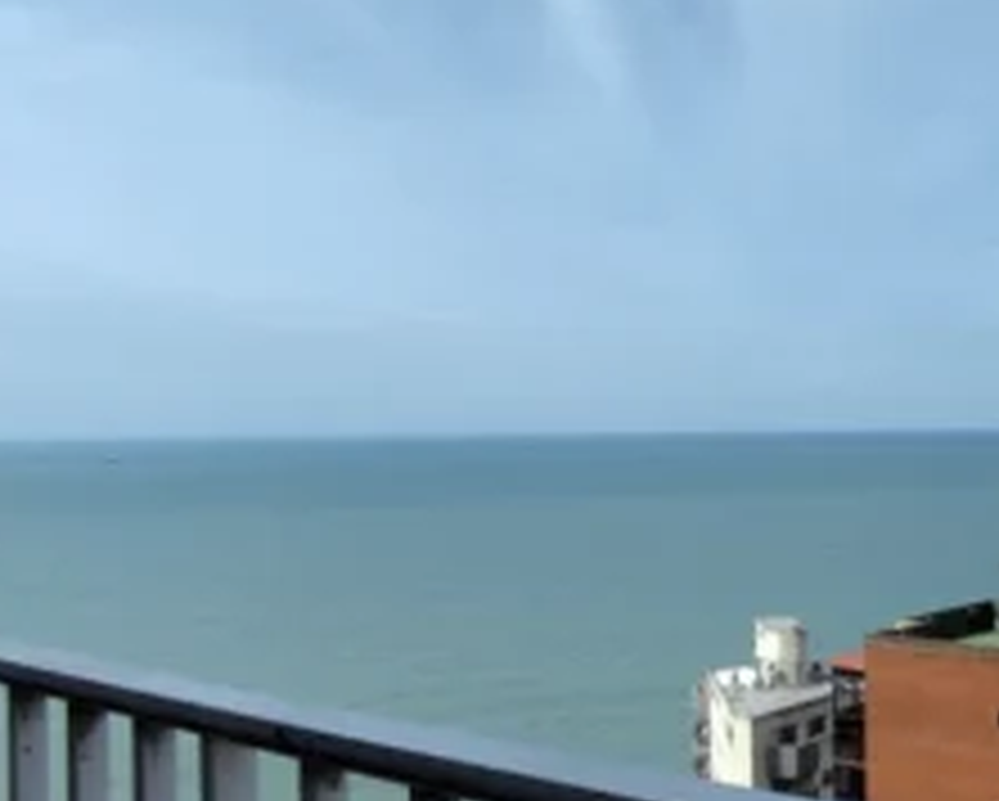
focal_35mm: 45
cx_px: 806
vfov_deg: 33.4
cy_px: 452
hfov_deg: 39.4
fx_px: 1332
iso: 50
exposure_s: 1/1748
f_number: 2.2
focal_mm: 1.65
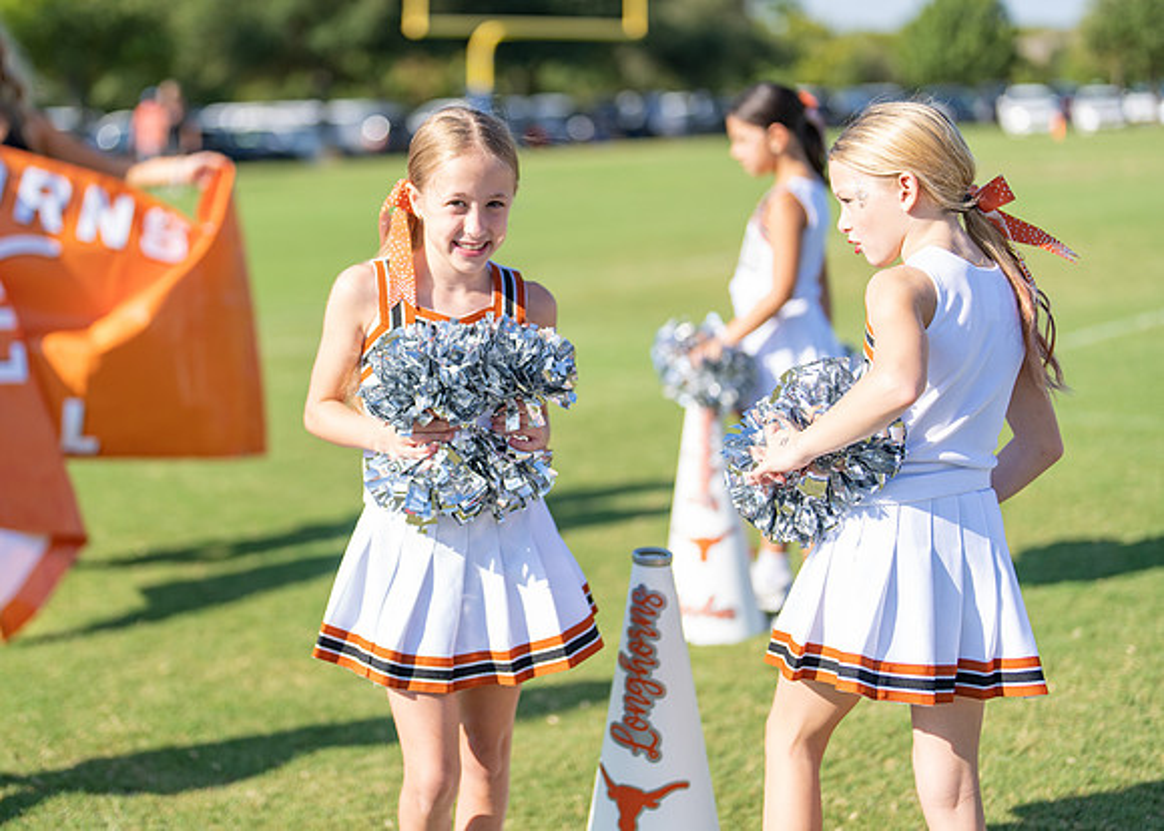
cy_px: 365
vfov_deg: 24.1
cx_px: 464
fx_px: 1943
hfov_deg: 33.2
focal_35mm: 59
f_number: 1.2
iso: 100
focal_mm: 50
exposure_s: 1/4000
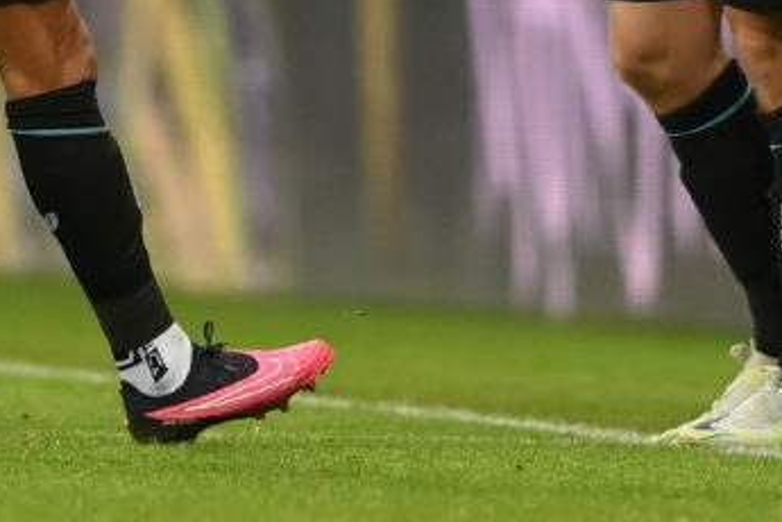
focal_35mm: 1186
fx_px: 25761
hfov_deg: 1.7
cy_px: -246
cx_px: 496
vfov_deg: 1.2
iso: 2500
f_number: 3.2
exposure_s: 1/2000
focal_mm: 400
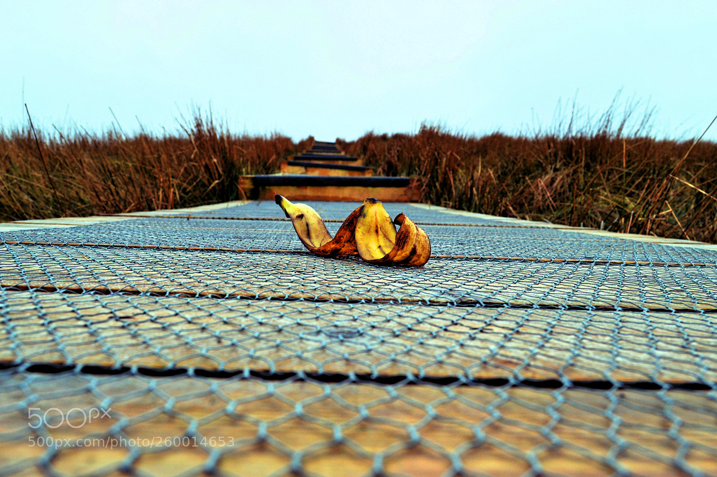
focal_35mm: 36
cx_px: 358
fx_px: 716
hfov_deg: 53.2
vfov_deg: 36.8
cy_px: 238
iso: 500
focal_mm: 24
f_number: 10
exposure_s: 1/40
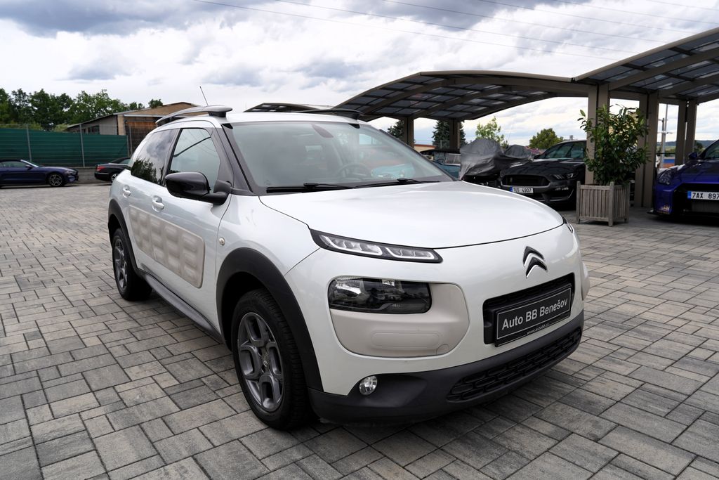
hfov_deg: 71.5
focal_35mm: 25
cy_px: 240
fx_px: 499
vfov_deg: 51.3
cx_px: 360
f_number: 7.1
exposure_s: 1/200
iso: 100
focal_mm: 25
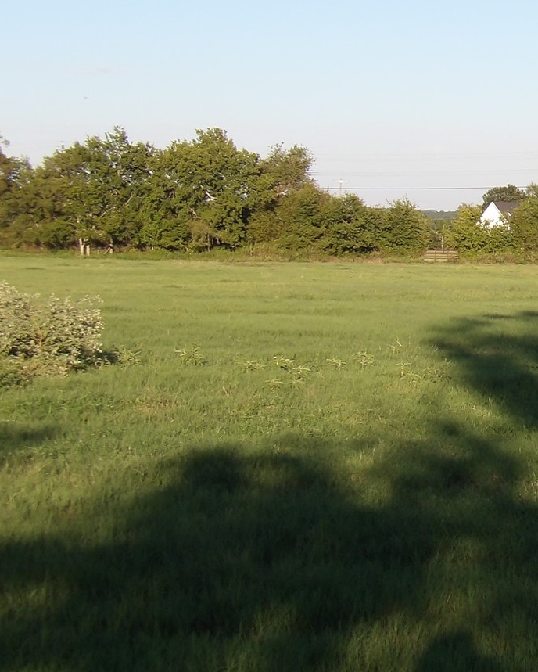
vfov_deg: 17.9
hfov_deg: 14.0
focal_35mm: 107
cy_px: 242
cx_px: 653
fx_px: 2128
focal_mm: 8.2
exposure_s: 1/426
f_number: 3.8
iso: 100
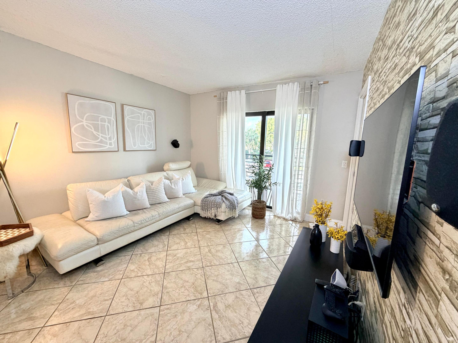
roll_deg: -1.4
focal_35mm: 14
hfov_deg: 102.1
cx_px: 229
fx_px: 185
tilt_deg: -9.3
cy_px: 172
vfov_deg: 85.7
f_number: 2.2
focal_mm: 2.22
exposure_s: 1/60
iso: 250
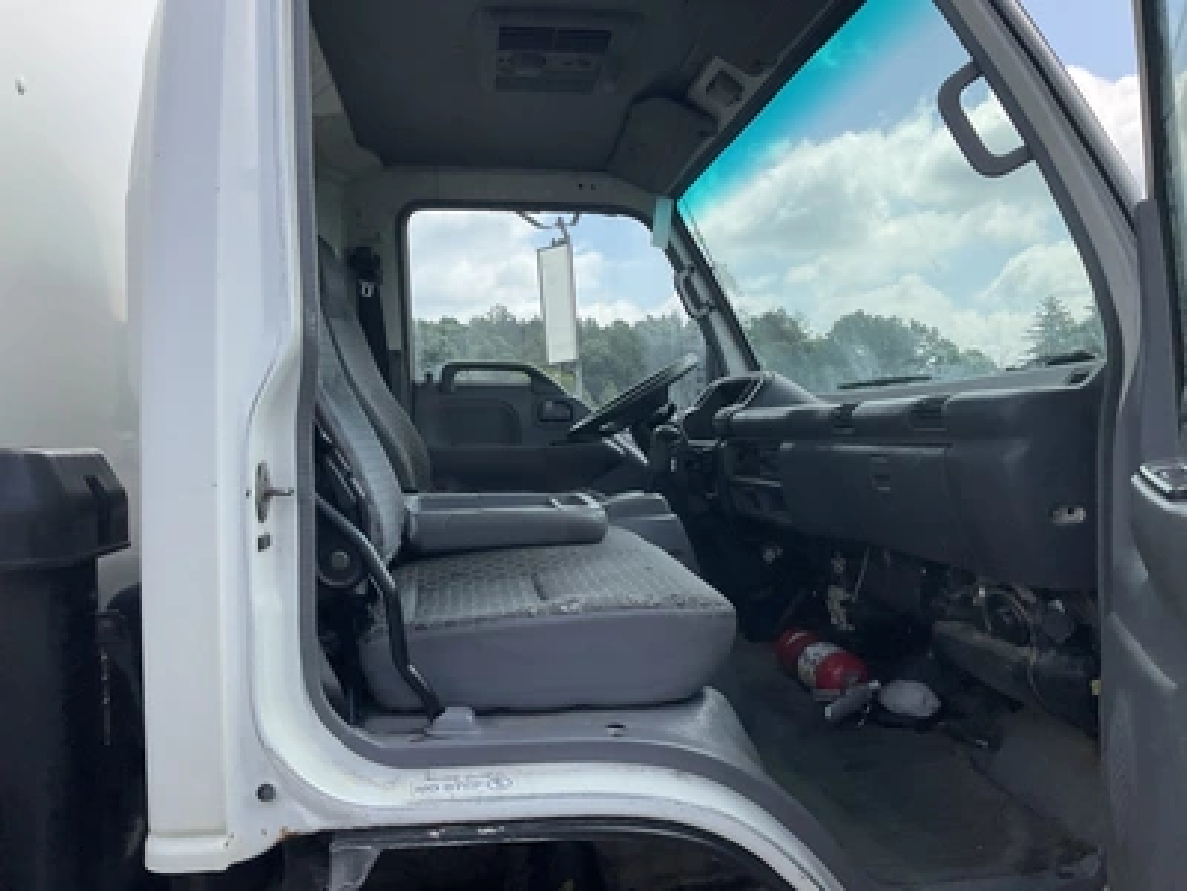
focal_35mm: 29
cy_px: 446
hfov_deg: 61.7
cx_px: 594
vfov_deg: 48.2
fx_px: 994
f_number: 1.8
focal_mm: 3
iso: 25
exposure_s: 1/1121
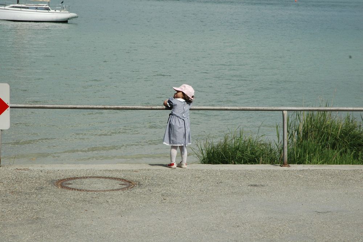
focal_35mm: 105
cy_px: 121
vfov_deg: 13.0
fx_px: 1058
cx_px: 182
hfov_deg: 19.5
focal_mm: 70
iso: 400
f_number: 11
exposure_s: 1/500
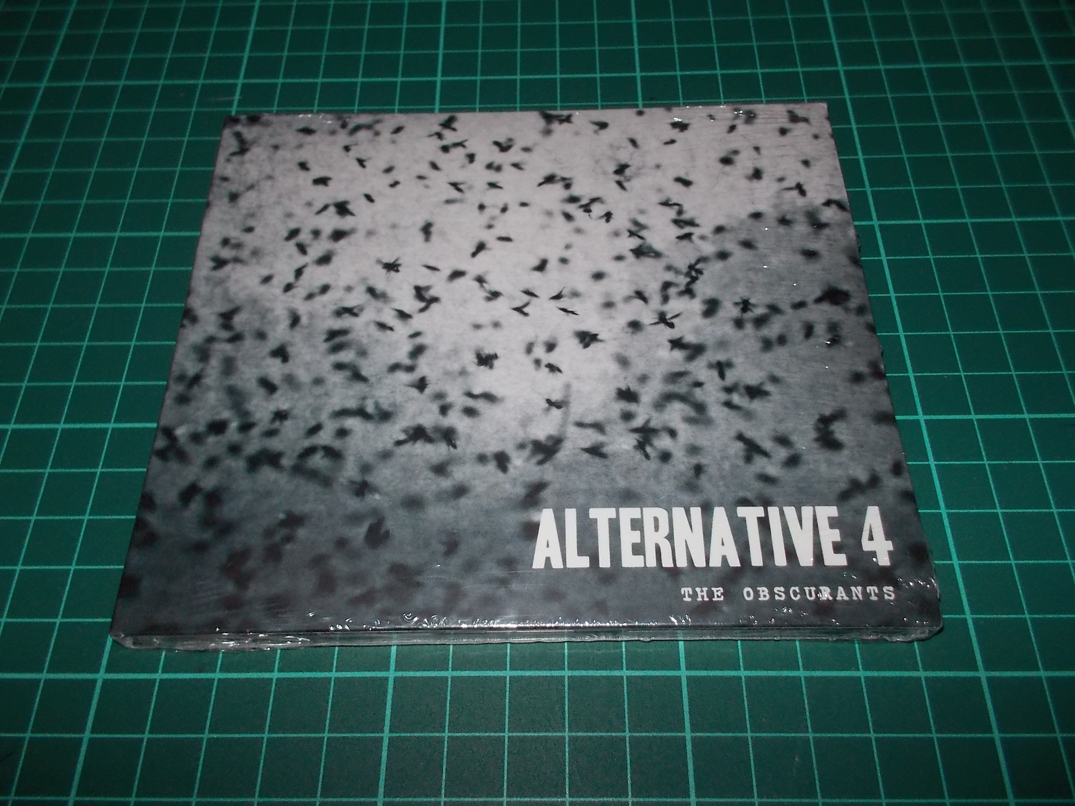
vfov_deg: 48.2
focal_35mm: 29
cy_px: 403
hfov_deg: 61.7
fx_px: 901
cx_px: 538
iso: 200
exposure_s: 1/30
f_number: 3.3
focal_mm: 4.1
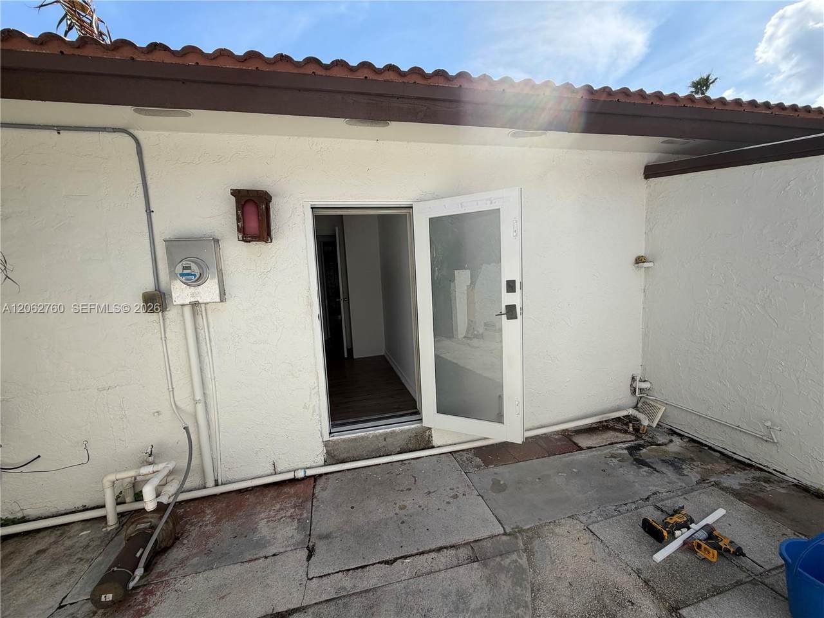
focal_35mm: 14
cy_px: 309
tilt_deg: -2.5
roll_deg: +5.4
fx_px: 333
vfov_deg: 85.7
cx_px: 412
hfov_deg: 102.1
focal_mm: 2.22
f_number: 2.2
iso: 25
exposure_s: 1/830
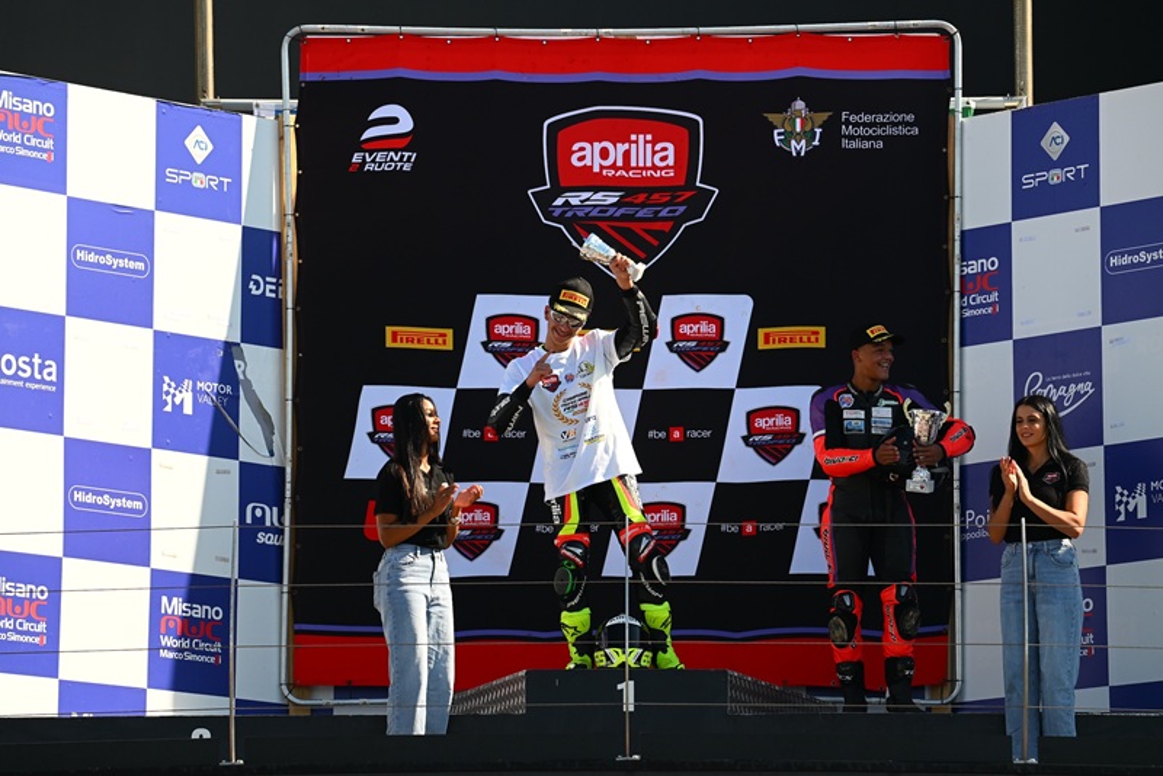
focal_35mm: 310
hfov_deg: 6.6
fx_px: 10018
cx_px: 582
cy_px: 388
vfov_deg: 4.4
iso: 500
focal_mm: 310
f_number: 8
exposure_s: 1/800
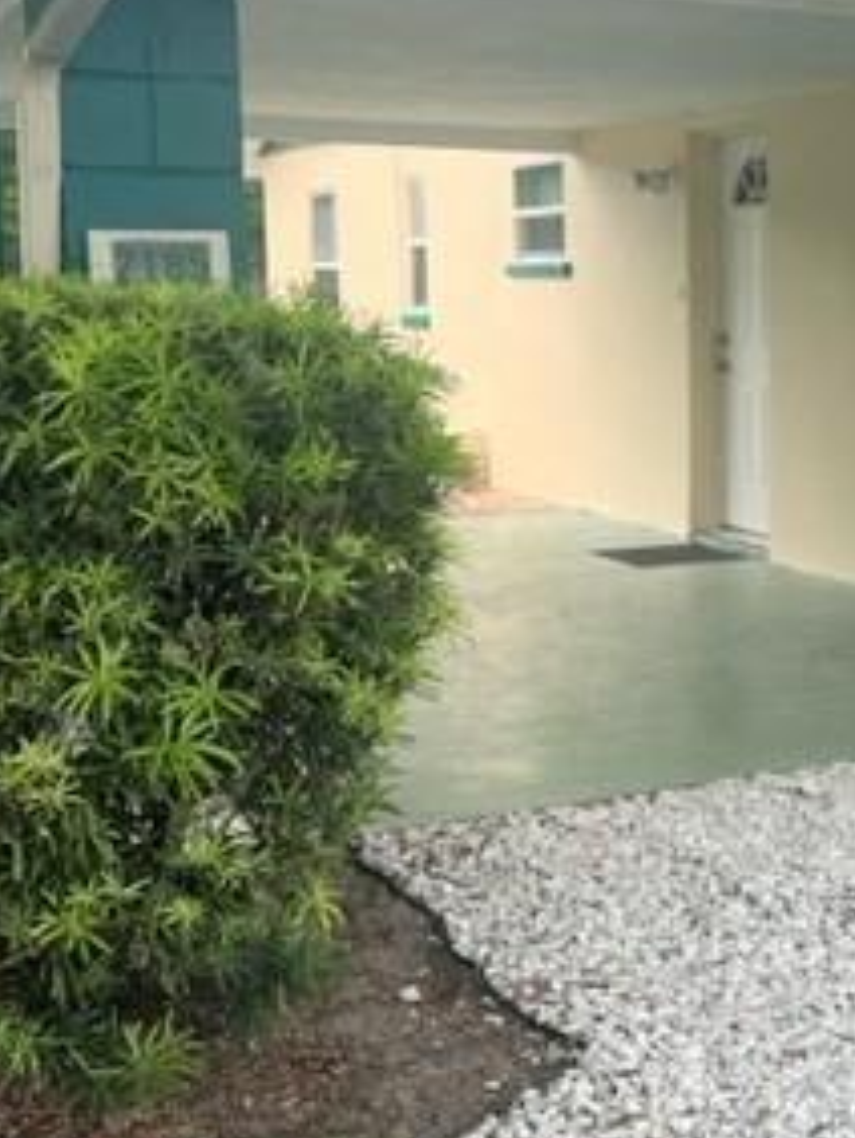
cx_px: 867
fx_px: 1940
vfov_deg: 32.7
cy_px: 553
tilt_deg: -8.3
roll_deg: +1.9
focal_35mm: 59
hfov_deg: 23.7
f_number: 1.5
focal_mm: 5.7
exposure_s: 1/547
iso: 50
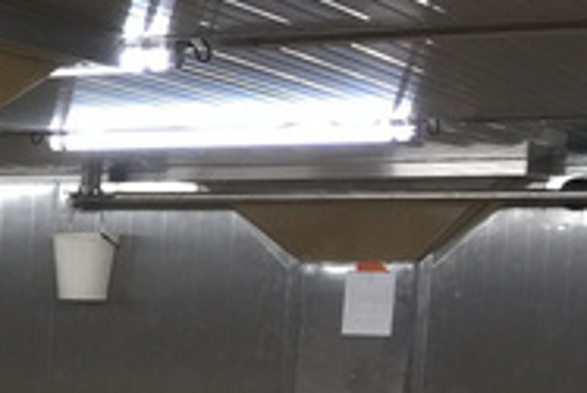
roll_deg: -2.0
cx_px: -524
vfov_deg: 10.3
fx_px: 2105
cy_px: 560
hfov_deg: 13.8
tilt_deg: -8.1
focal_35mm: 129
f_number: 2.2
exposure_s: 1/33
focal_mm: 4.15
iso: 40
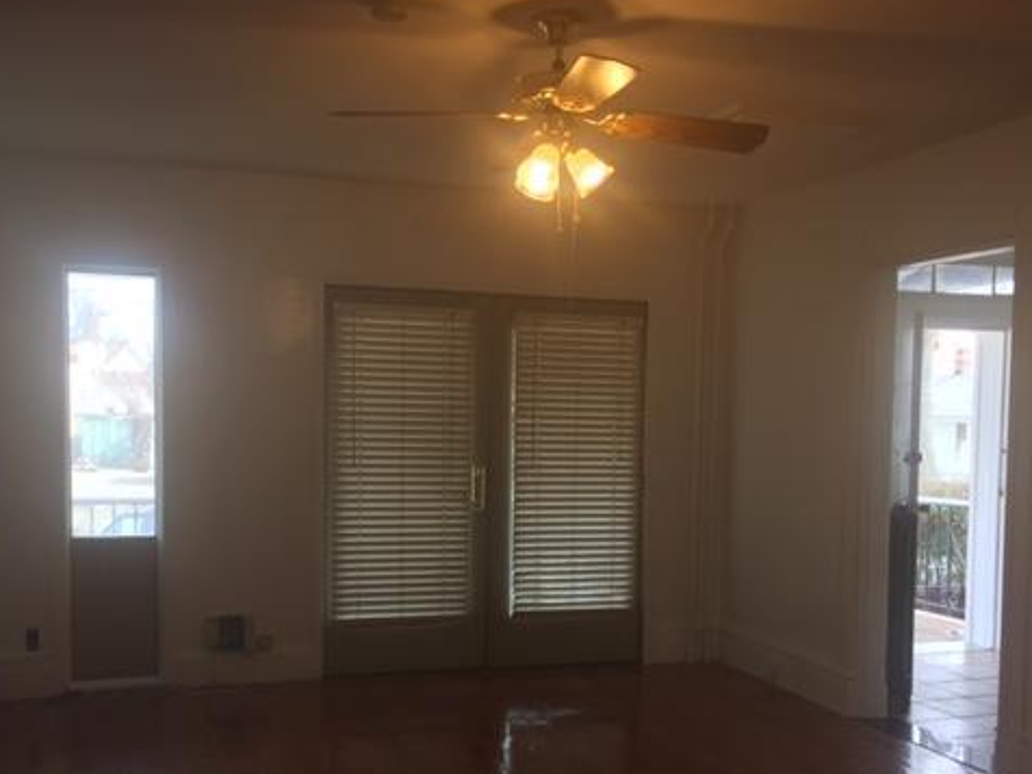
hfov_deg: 47.9
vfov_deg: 36.6
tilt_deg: -2.1
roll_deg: -1.3
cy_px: 490
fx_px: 1163
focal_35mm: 39
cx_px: 494
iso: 32
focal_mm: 4.15
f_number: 2.2
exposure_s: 1/60
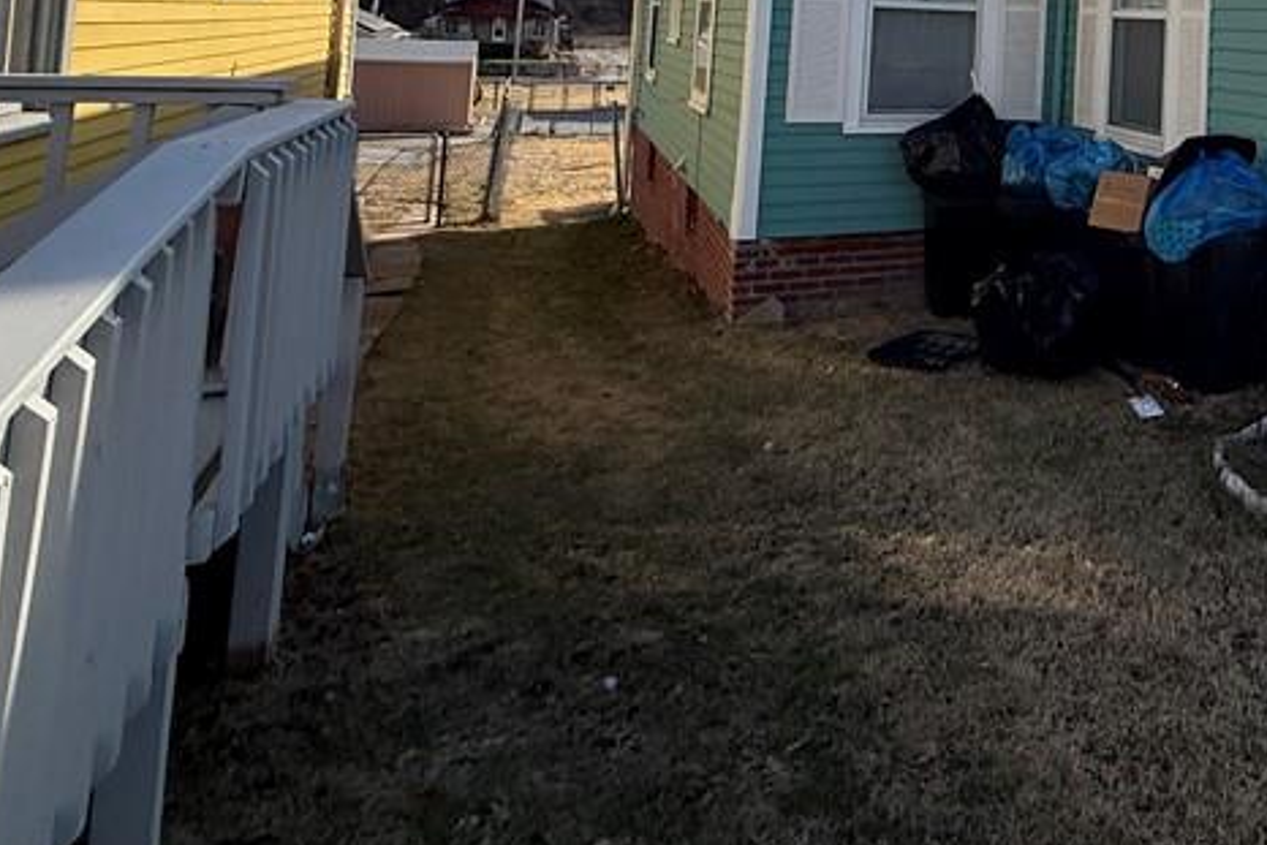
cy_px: -33
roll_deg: -2.1
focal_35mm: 32
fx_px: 1127
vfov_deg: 36.3
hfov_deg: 50.6
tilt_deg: +4.0
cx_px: 1185
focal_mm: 2.22
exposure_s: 1/2320
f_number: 2.2
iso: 64
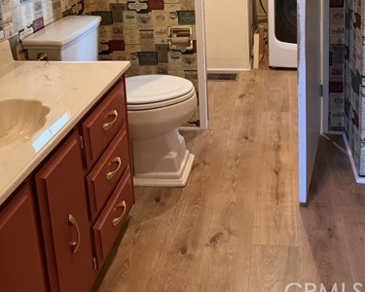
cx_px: 232
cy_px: -6
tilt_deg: -12.6
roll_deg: +1.1
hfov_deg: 45.3
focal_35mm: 40
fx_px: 432
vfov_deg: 33.8
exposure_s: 1/60
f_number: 1.78
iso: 500
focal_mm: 6.76
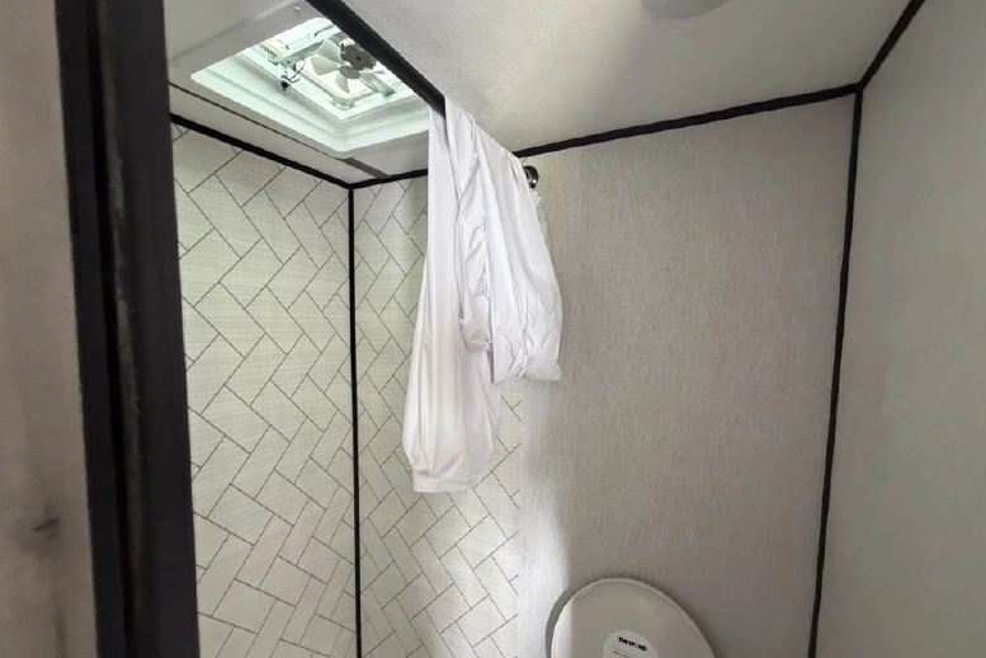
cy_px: 358
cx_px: 497
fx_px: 411
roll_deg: -0.5
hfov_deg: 100.4
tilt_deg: -4.8
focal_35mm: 15
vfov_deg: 77.2
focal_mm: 2.22
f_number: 2.2
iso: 640
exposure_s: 1/60
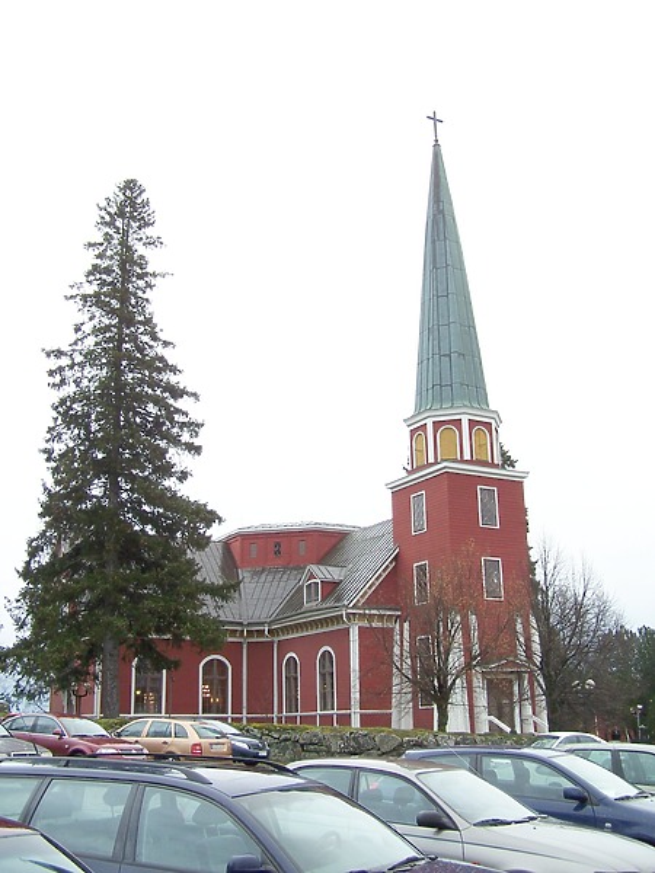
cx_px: 328
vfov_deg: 49.0
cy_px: 436
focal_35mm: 38
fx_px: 959
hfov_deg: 37.7
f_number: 3.6
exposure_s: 1/60
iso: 80
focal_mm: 6.3
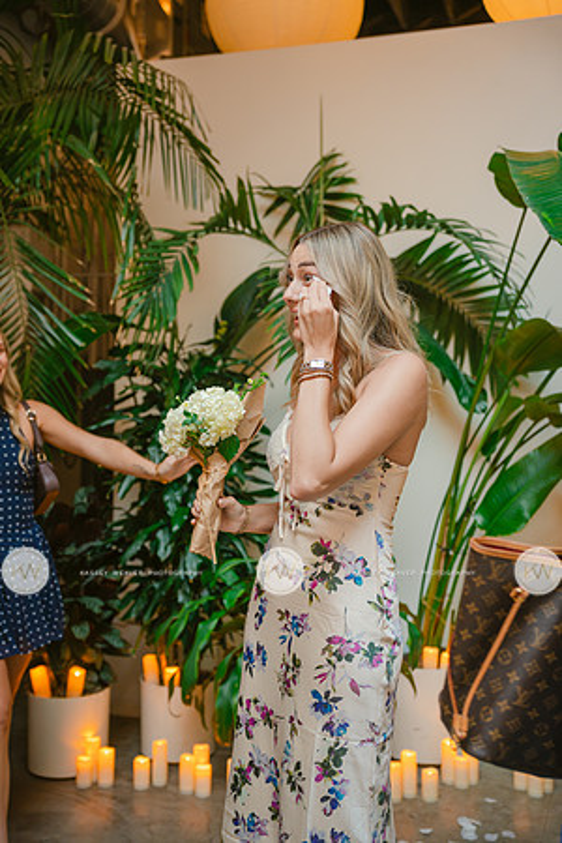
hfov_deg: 31.4
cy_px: 422
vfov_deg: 45.7
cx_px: 281
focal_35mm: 43
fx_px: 1000
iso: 1000
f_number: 2.8
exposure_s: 1/250
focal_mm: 42.7
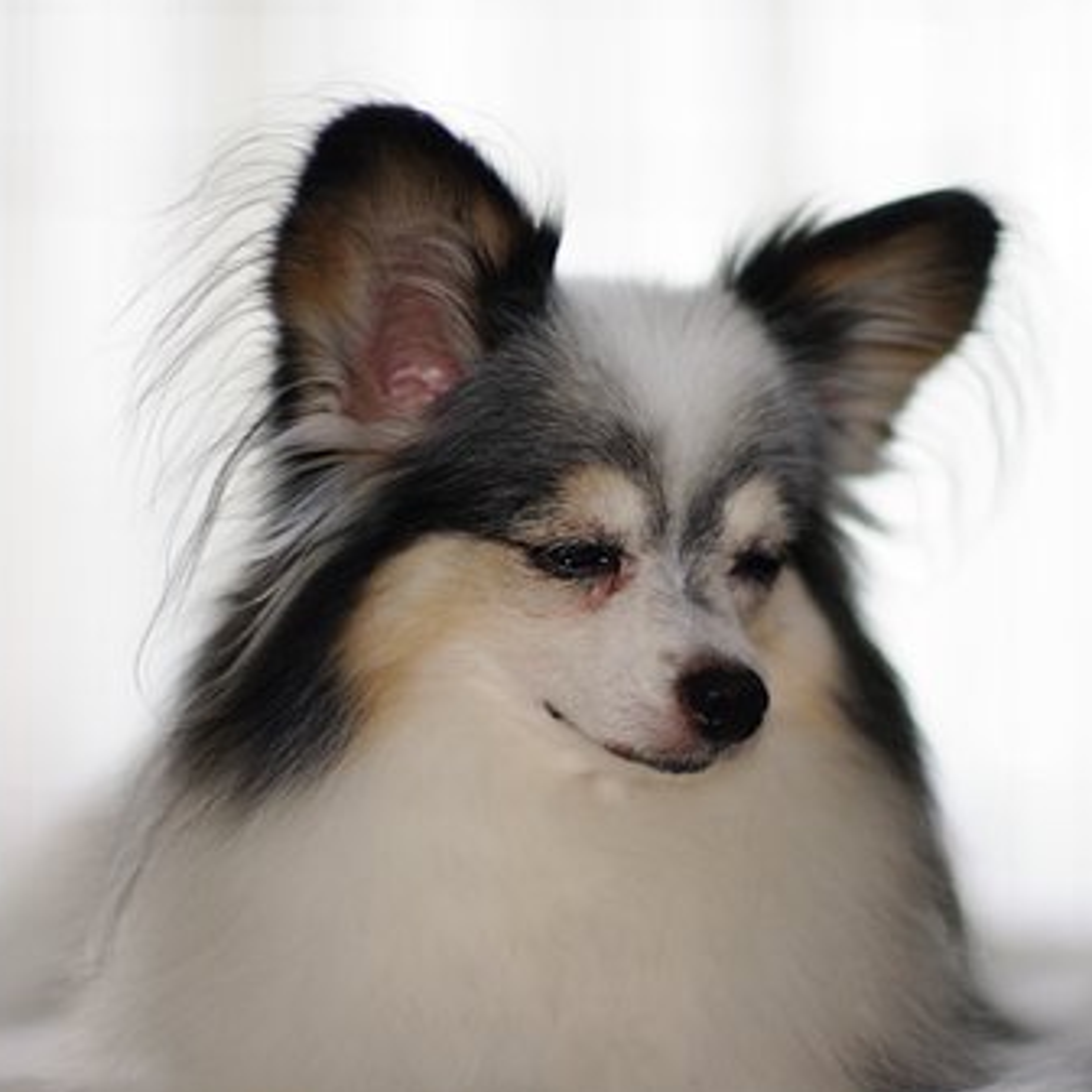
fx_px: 3462
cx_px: 578
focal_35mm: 97
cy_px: 548
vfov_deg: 17.9
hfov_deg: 17.9
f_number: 1.4
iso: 400
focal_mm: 50
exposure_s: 1/125
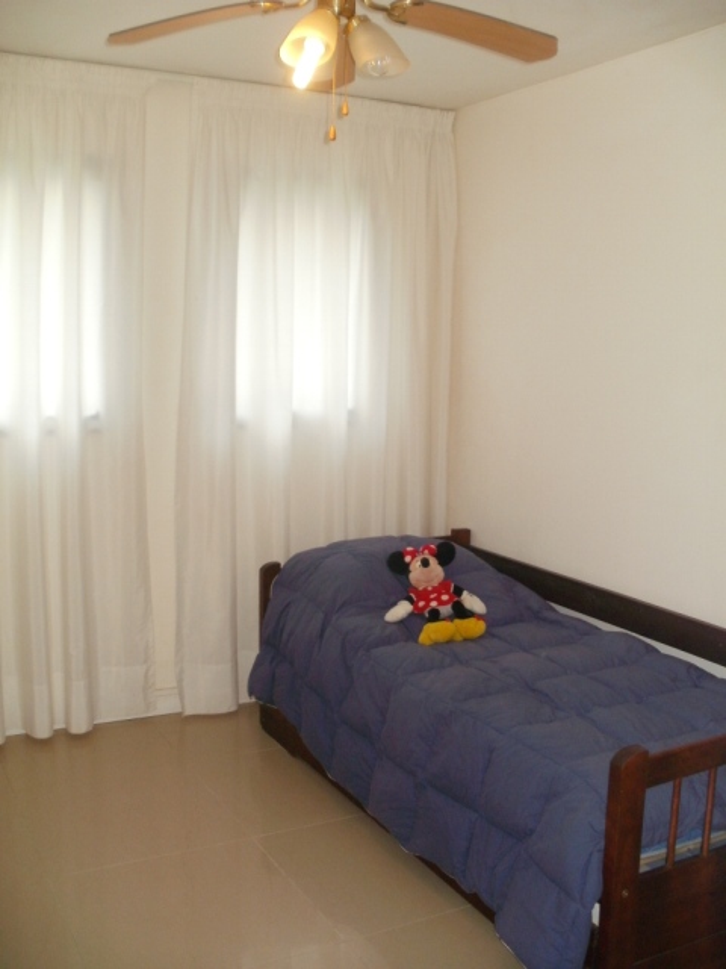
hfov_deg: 39.7
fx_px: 1007
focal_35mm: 36
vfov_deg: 51.4
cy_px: 484
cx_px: 363
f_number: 3.5
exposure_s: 1/30
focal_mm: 6.3
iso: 200
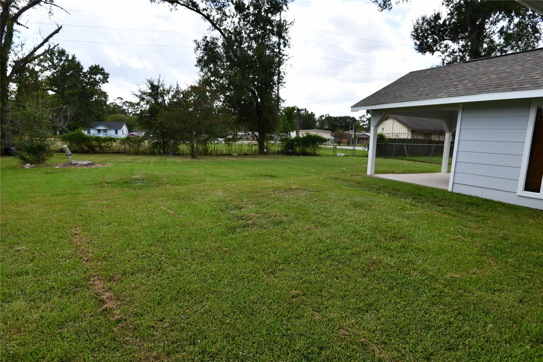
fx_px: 287
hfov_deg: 86.9
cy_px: 181
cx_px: 272
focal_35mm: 19
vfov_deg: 64.5
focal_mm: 16
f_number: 4.5
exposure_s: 1/2000
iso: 400
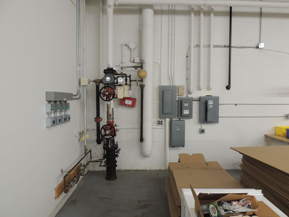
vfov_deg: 56.8
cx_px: 144
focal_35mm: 24
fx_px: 200
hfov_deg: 71.6
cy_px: 108
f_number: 3.7
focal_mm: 4.3
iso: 250
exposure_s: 1/30
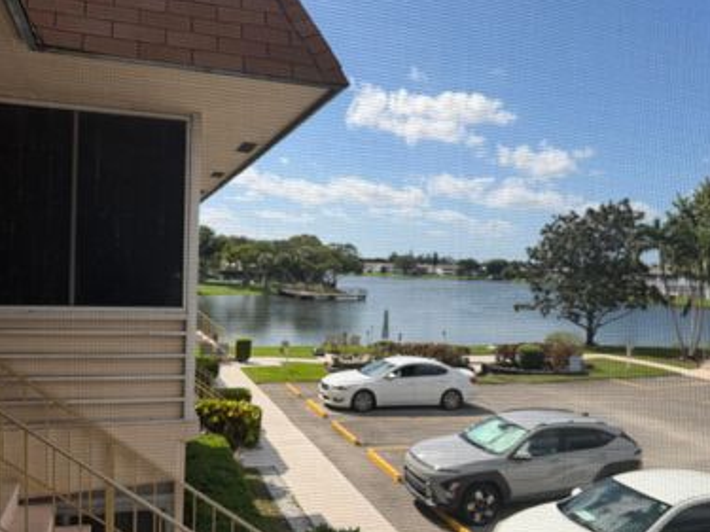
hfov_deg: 56.8
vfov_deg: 44.1
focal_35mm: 32
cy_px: 287
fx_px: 656
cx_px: 381
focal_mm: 6.76
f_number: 1.78
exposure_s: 1/3953
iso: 80
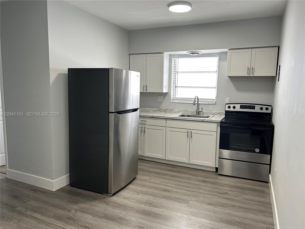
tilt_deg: -7.7
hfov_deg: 67.3
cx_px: 152
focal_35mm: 26
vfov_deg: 53.1
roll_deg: -0.3
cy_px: 114
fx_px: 229
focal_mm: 5.7
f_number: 1.5
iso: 125
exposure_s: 1/120
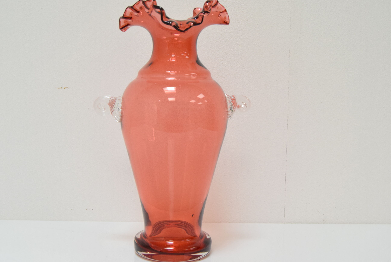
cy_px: 124
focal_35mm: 54
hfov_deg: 37.1
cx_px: 175
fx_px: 582
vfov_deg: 25.3
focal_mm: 31
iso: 1600
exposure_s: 1/160
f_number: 6.3
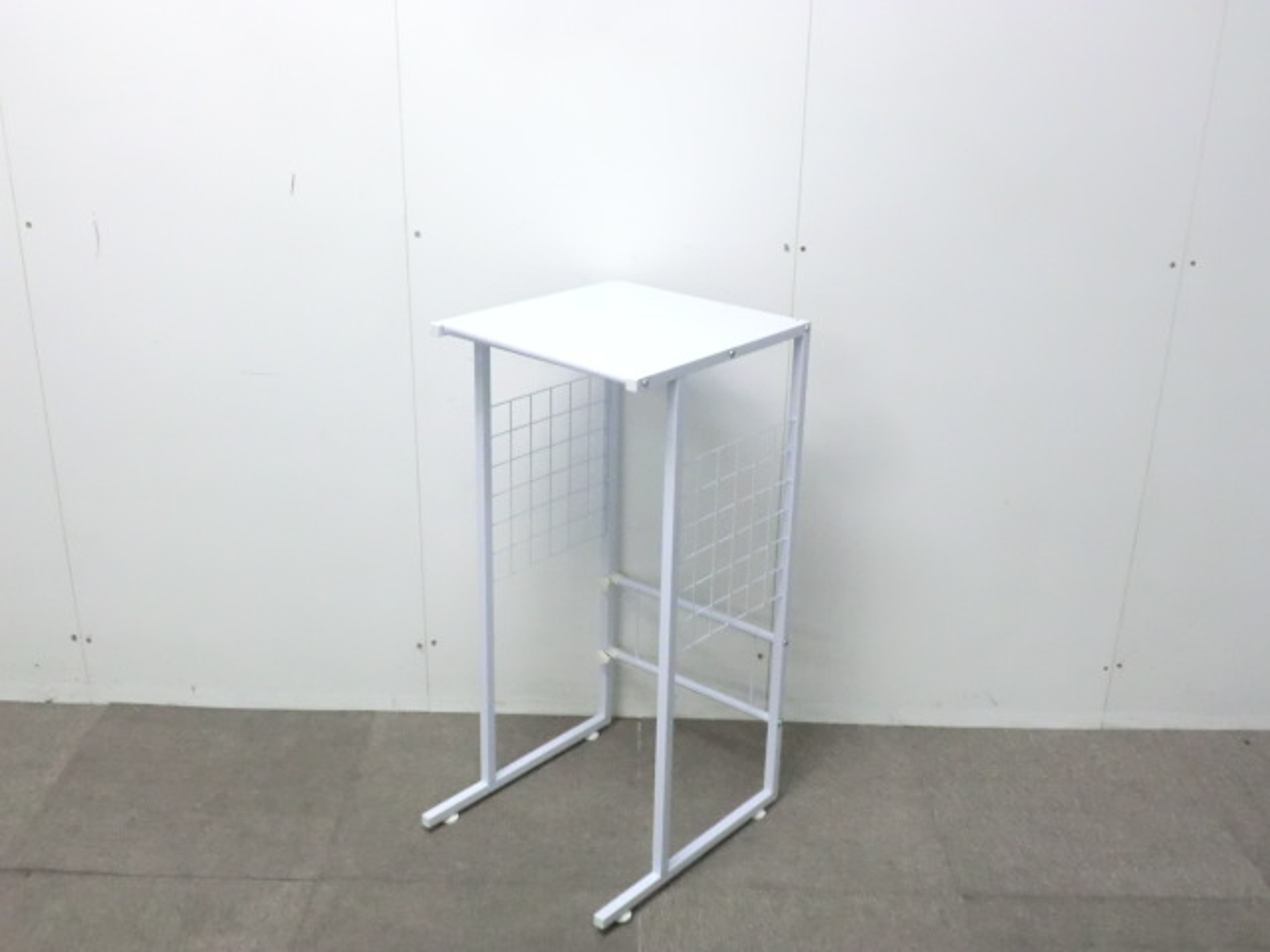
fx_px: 1394
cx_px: 635
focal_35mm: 38
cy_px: 476
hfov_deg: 49.0
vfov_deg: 37.7
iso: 800
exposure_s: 1/50
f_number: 3.9
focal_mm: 6.9
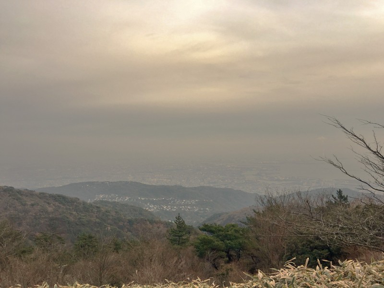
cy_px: 144
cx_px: 192
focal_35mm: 29
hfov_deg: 61.7
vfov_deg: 48.2
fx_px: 322
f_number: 2.2
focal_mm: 4.15
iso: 25
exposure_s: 1/231
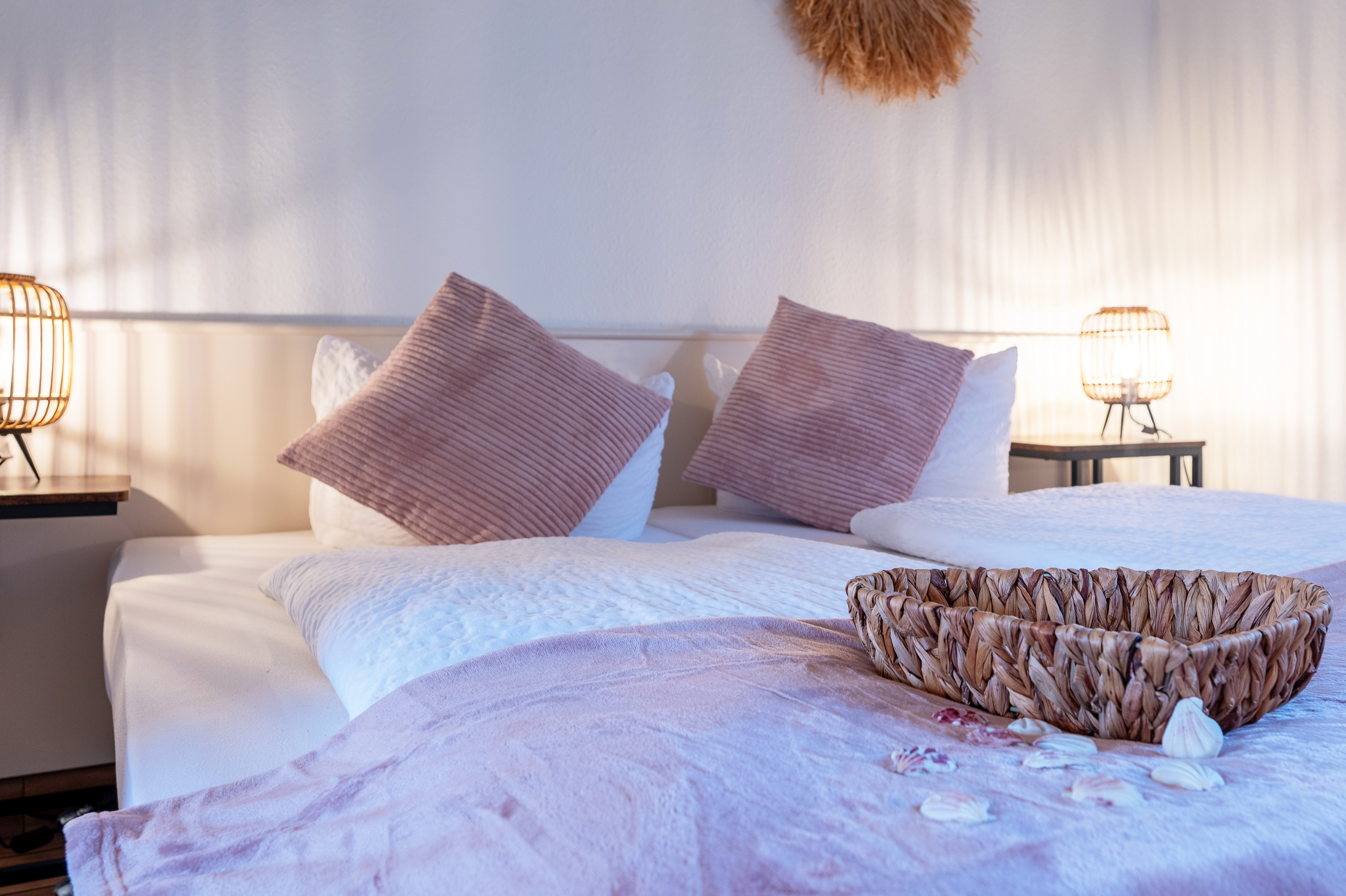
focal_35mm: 22
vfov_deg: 56.1
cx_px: 673
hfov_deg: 77.4
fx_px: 841
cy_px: 448
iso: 400
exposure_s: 1/40
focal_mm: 22.5
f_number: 5.6
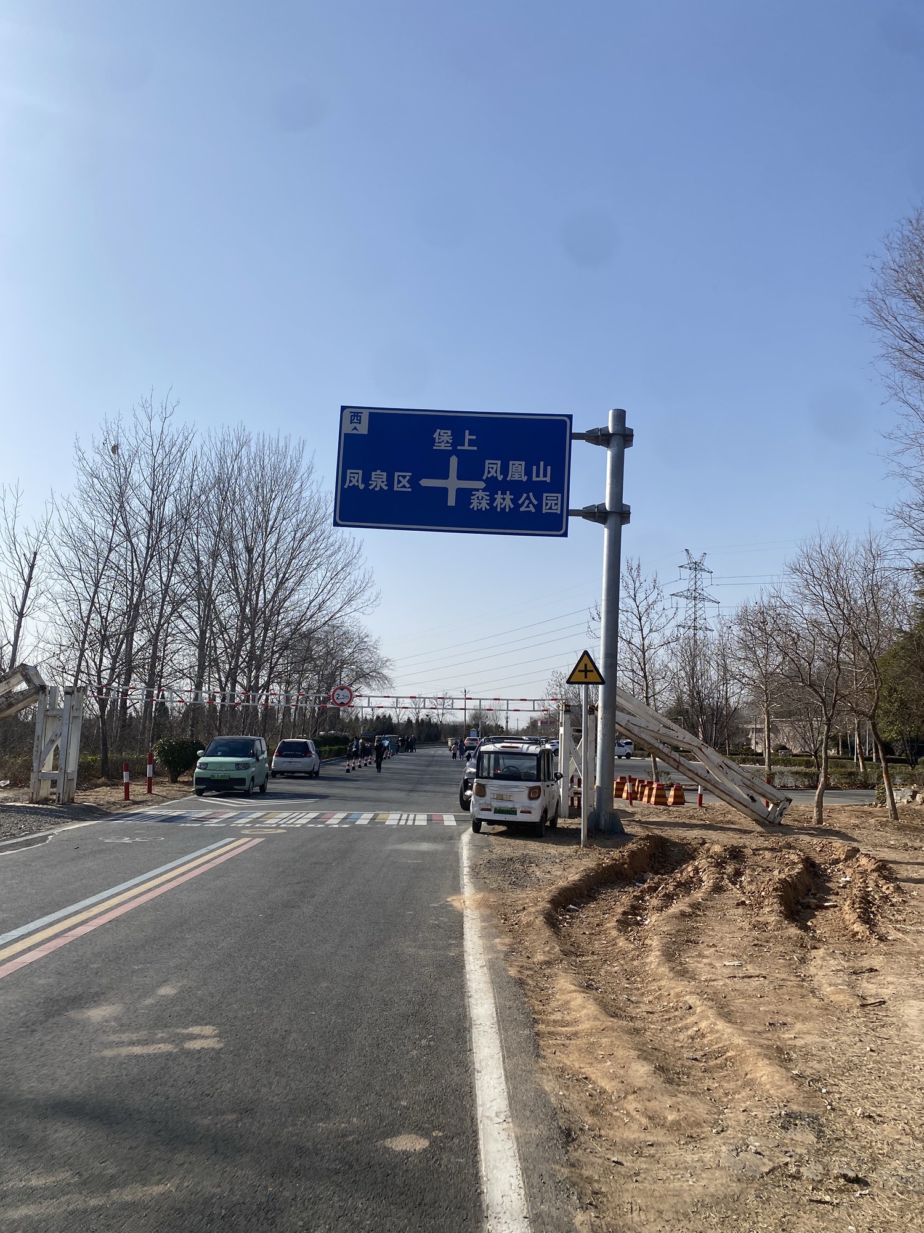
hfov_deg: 53.1
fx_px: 925
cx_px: 462
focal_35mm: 26
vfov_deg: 67.3
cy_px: 616
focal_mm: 4.25
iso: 32
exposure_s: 1/4608
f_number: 1.8
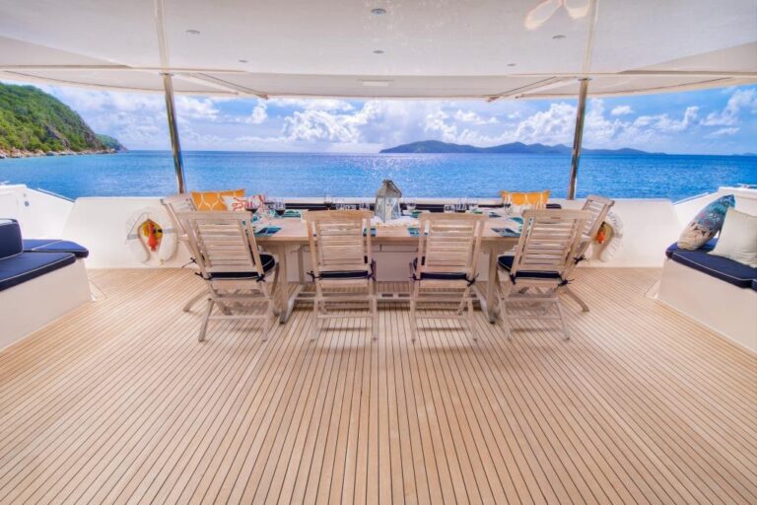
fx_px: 378
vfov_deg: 67.4
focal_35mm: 18
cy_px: 252
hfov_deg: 90.0
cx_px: 378
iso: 200
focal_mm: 12
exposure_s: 1/100
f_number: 9
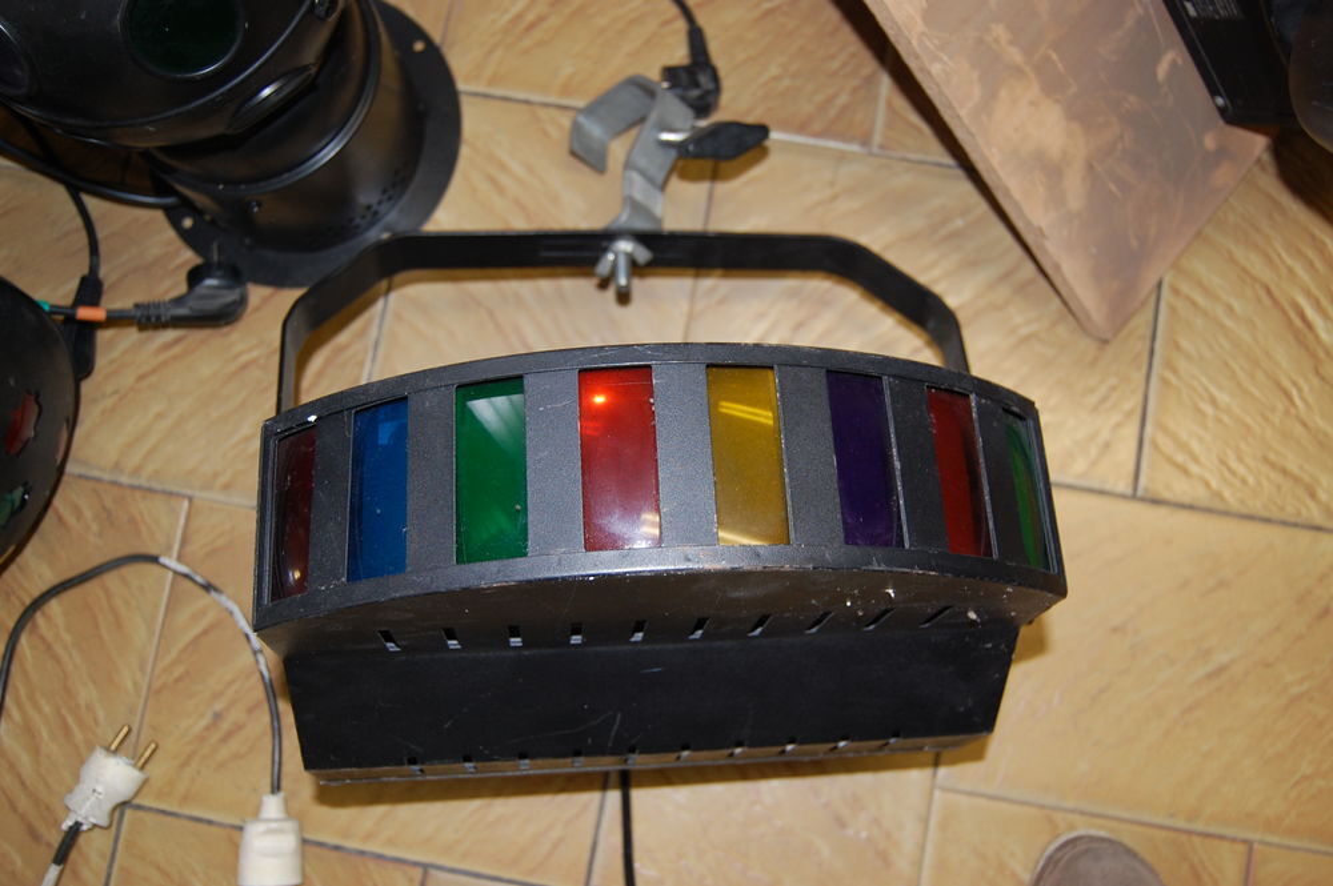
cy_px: 443
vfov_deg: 38.3
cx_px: 666
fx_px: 1276
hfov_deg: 55.1
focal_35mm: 34
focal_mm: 23
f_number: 3.8
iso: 400
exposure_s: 1/60
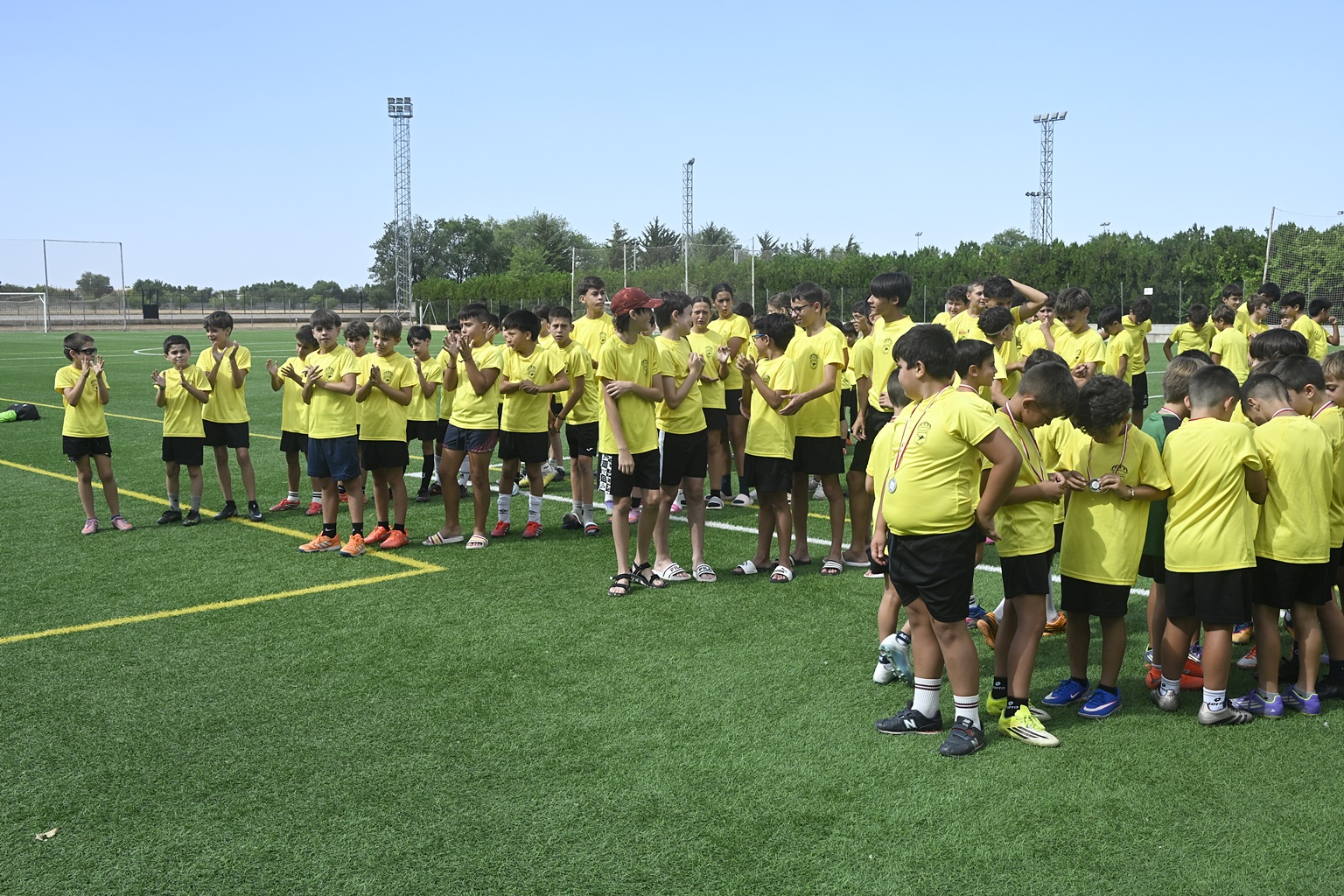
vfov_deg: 37.9
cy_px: 448
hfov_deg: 54.4
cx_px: 672
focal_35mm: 35
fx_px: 1307
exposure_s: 1/500
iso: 640
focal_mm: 35
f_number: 11
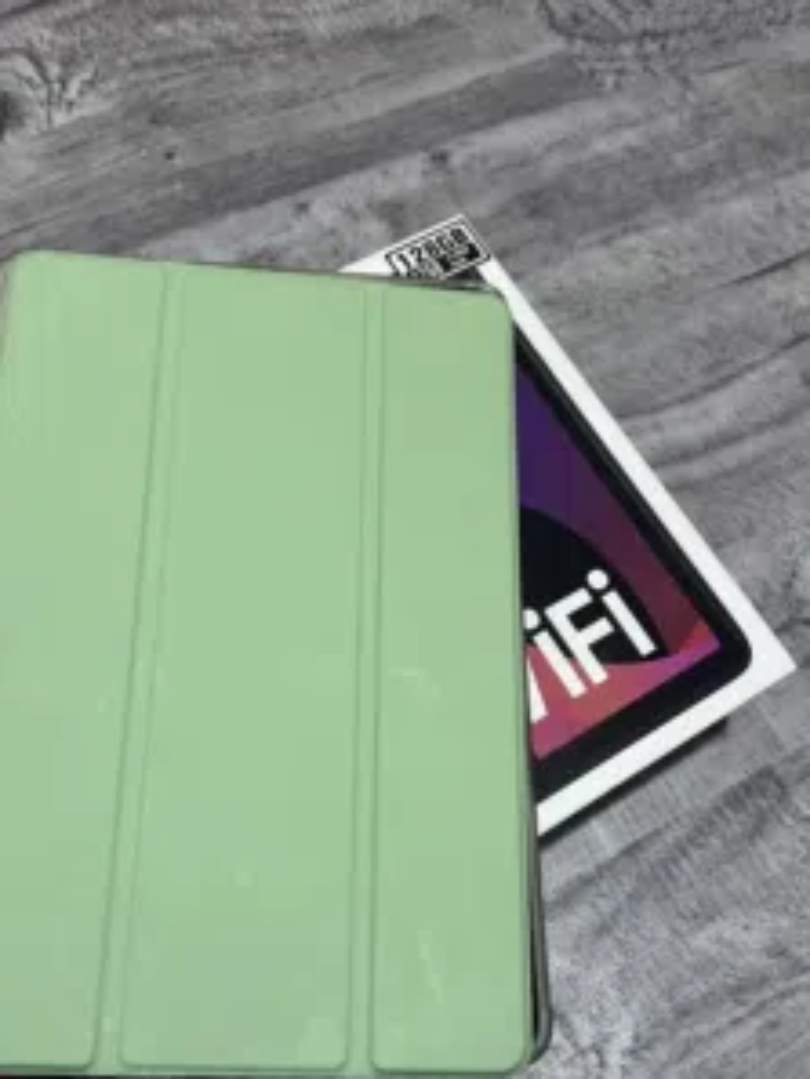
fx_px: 1091
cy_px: 654
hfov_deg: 40.7
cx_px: 367
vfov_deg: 52.2
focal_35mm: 35
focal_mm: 5.7
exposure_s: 1/51
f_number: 1.5
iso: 320
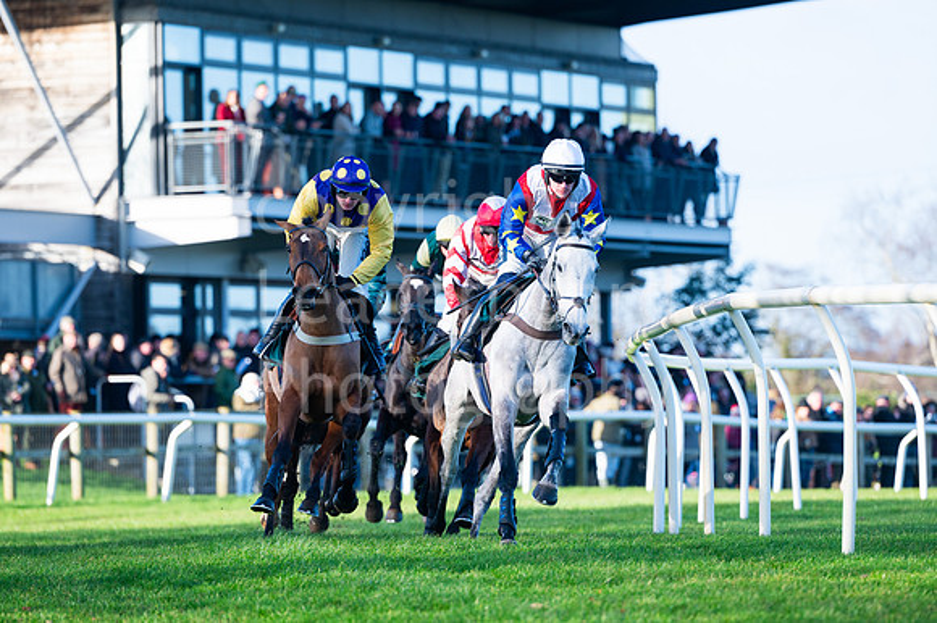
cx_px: 490
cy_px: 311
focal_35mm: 233
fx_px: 6050
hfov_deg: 8.9
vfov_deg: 5.9
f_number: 3.5
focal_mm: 200
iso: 320
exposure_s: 1/1250
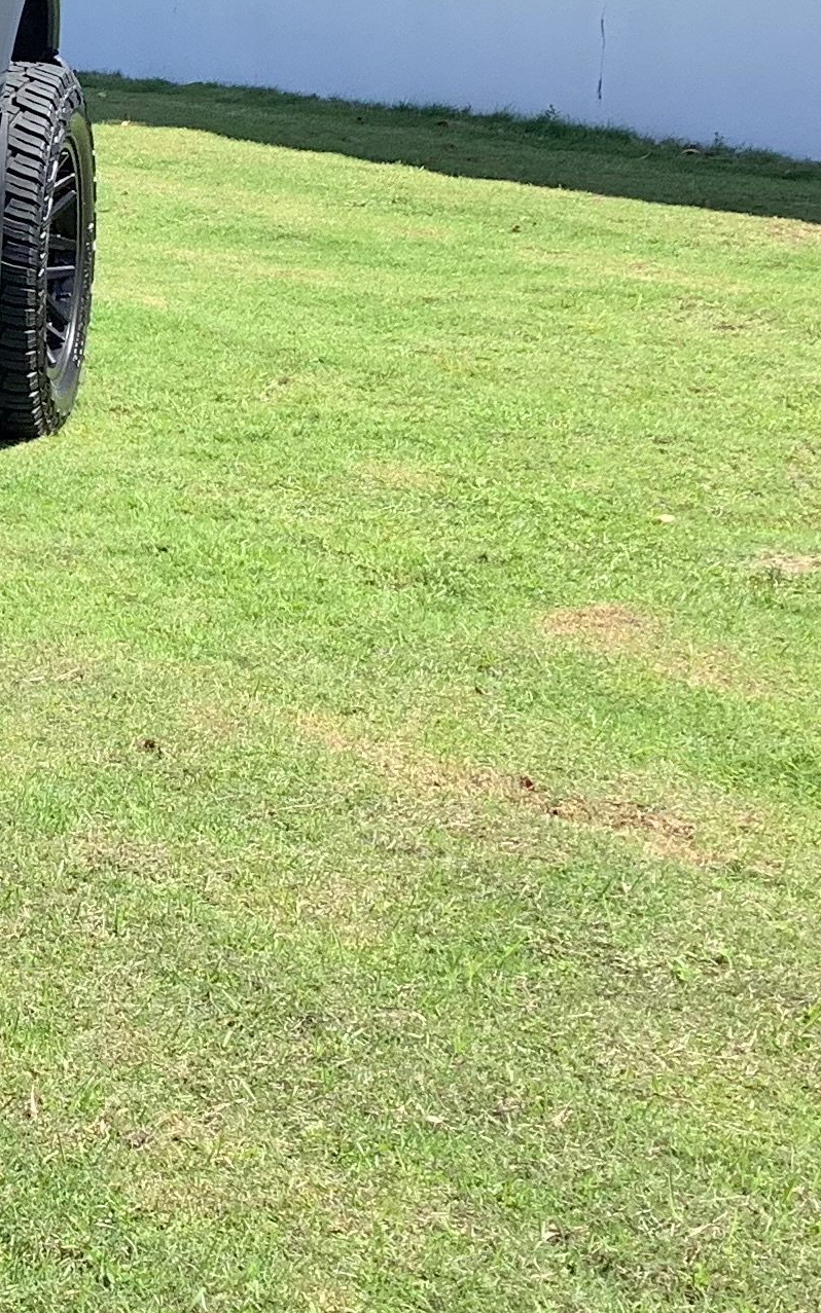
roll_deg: +0.0
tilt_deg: -10.4
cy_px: 340
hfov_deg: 14.4
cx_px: -448
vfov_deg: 24.4
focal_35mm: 84
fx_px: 3008
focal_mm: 3.3
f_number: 2.4
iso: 25
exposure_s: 1/476
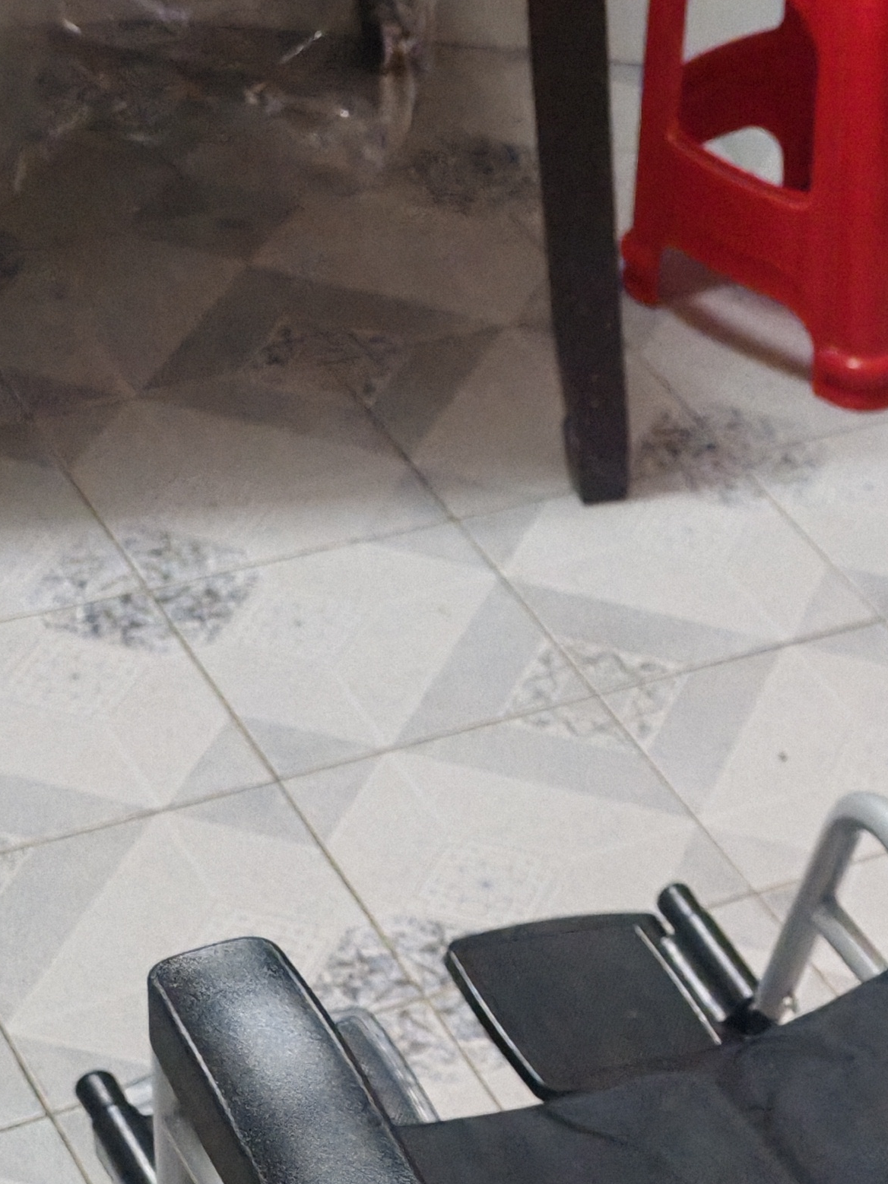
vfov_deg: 24.7
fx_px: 2429
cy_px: 1434
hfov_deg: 19.2
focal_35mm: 71
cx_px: 1137
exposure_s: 1/50
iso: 1250
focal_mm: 5.52
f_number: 1.95
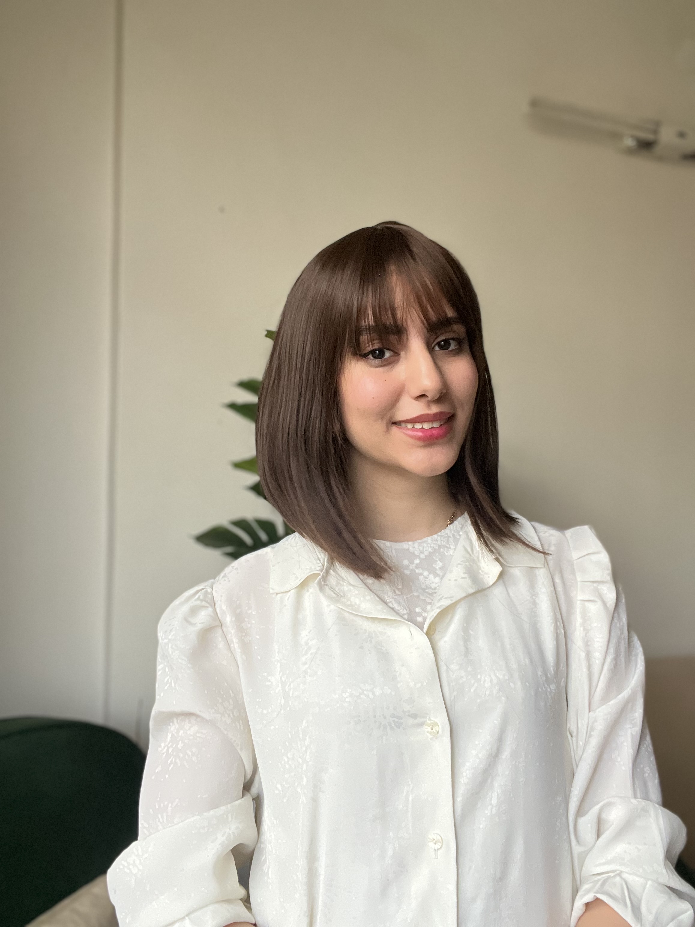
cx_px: 348
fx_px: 803
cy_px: 464
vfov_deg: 60.0
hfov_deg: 46.8
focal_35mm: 30
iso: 400
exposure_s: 1/40
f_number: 2.2
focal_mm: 2.71
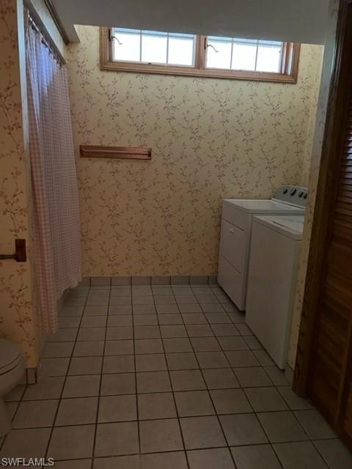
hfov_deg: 53.1
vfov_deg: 67.3
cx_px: 176
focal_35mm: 26
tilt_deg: -12.5
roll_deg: -0.4
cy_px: 234
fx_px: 353
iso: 640
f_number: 1.5
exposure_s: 1/30
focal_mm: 5.7
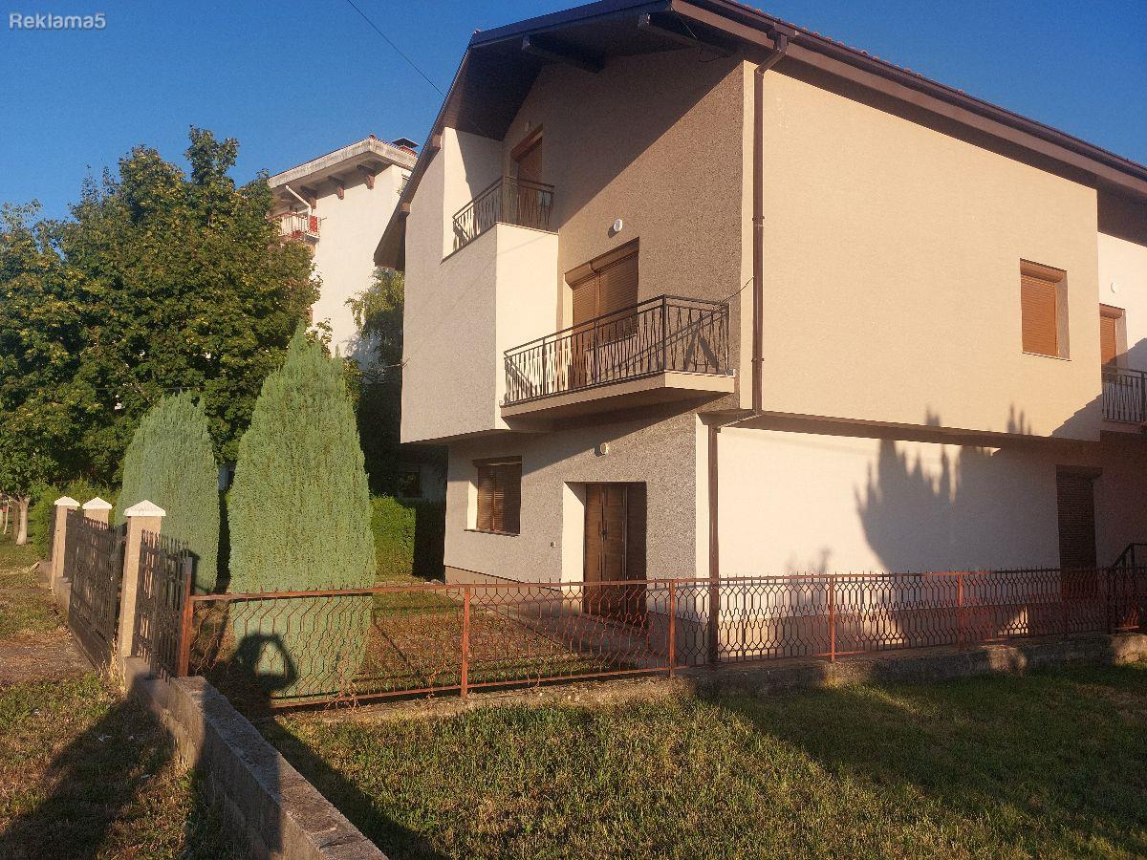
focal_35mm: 25
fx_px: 828
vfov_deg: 54.9
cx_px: 574
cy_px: 430
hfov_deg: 69.4
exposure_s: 1/871
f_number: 1.8
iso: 25
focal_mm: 5.23
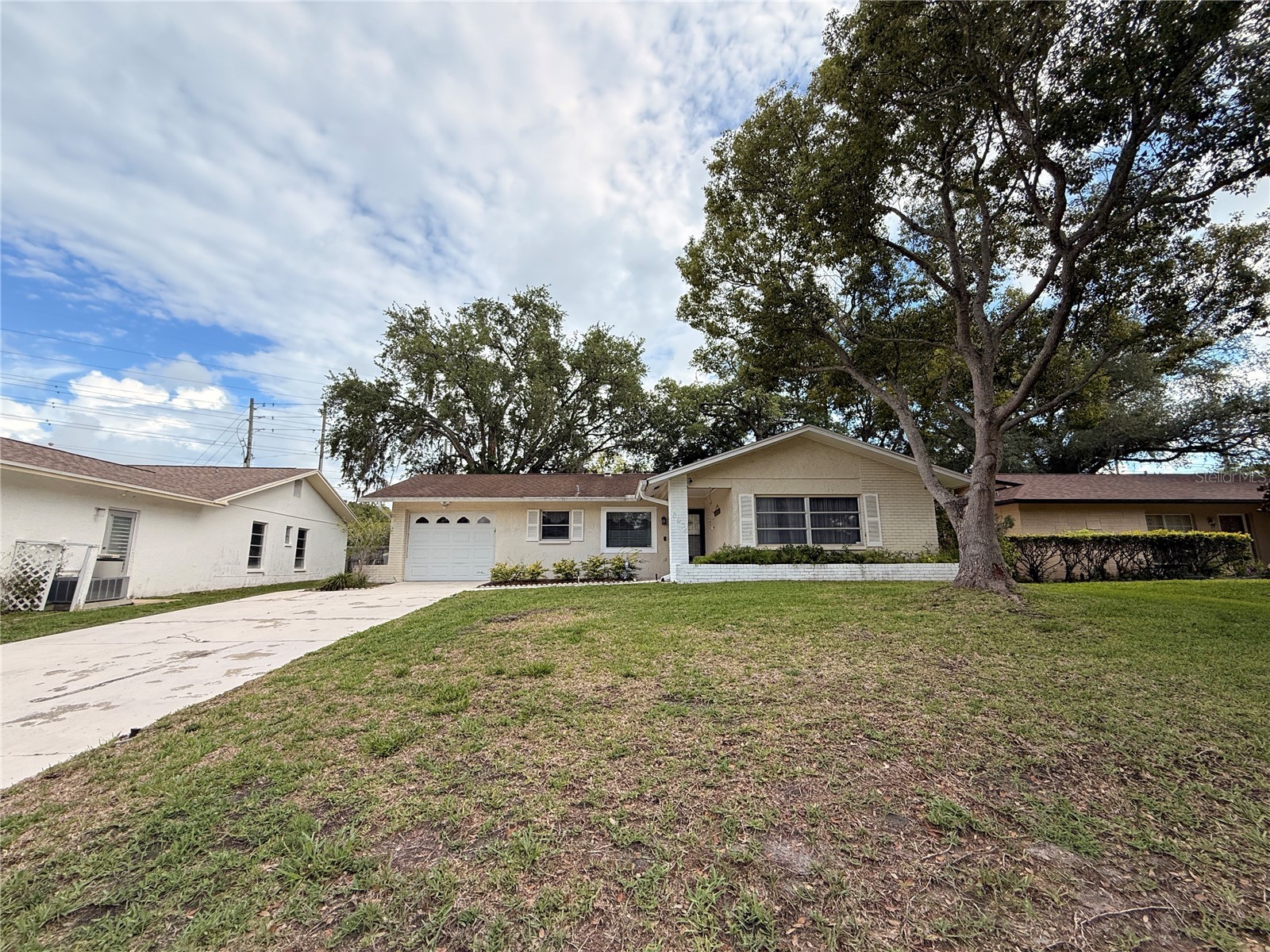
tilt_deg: +11.3
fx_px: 514
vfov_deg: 85.7
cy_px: 476
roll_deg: -0.3
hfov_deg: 102.1
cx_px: 635
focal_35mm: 14
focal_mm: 2.22
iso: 50
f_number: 2.2
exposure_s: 1/853
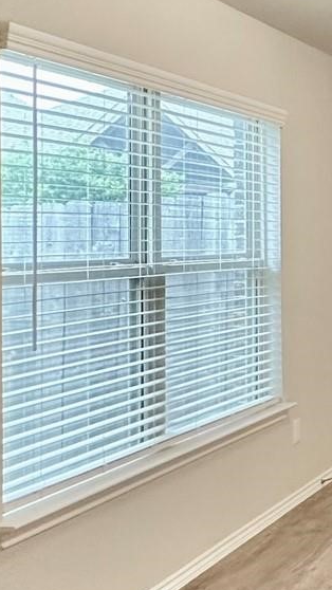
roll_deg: -0.2
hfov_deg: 15.5
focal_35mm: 56
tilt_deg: +0.9
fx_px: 876
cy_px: 232
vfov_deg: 37.1
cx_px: 721
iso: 320
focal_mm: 2.22
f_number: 2.2
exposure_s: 1/120
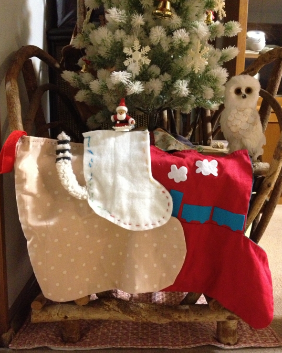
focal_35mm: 37
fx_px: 386
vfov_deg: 49.1
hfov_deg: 40.1
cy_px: 171
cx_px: 140
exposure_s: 1/17
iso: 800
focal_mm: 4.28
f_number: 2.4
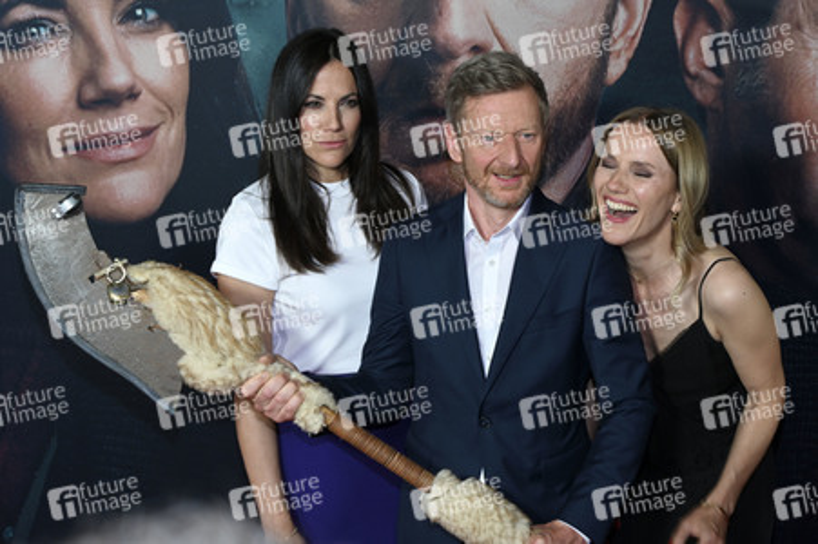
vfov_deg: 23.0
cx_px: 409
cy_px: 272
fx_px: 1340
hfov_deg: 34.0
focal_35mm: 59
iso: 1000
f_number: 6
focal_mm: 59
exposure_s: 1/100
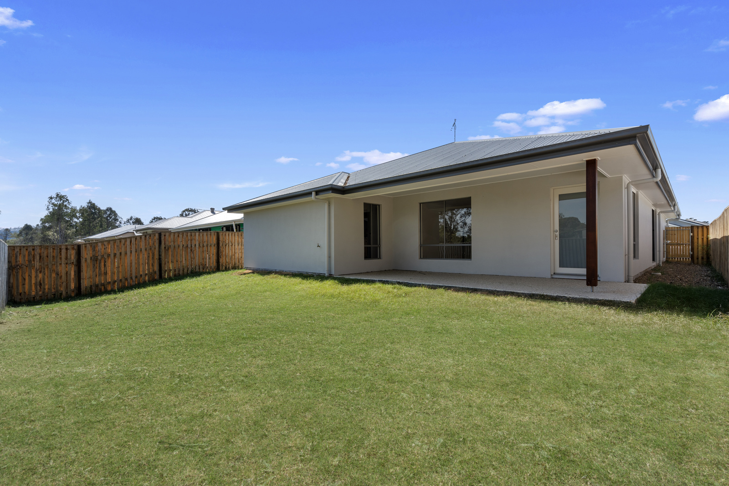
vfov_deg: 73.8
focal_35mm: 16
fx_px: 324
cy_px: 243
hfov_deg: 96.7
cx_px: 364
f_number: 8
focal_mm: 16
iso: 200
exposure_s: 1/160
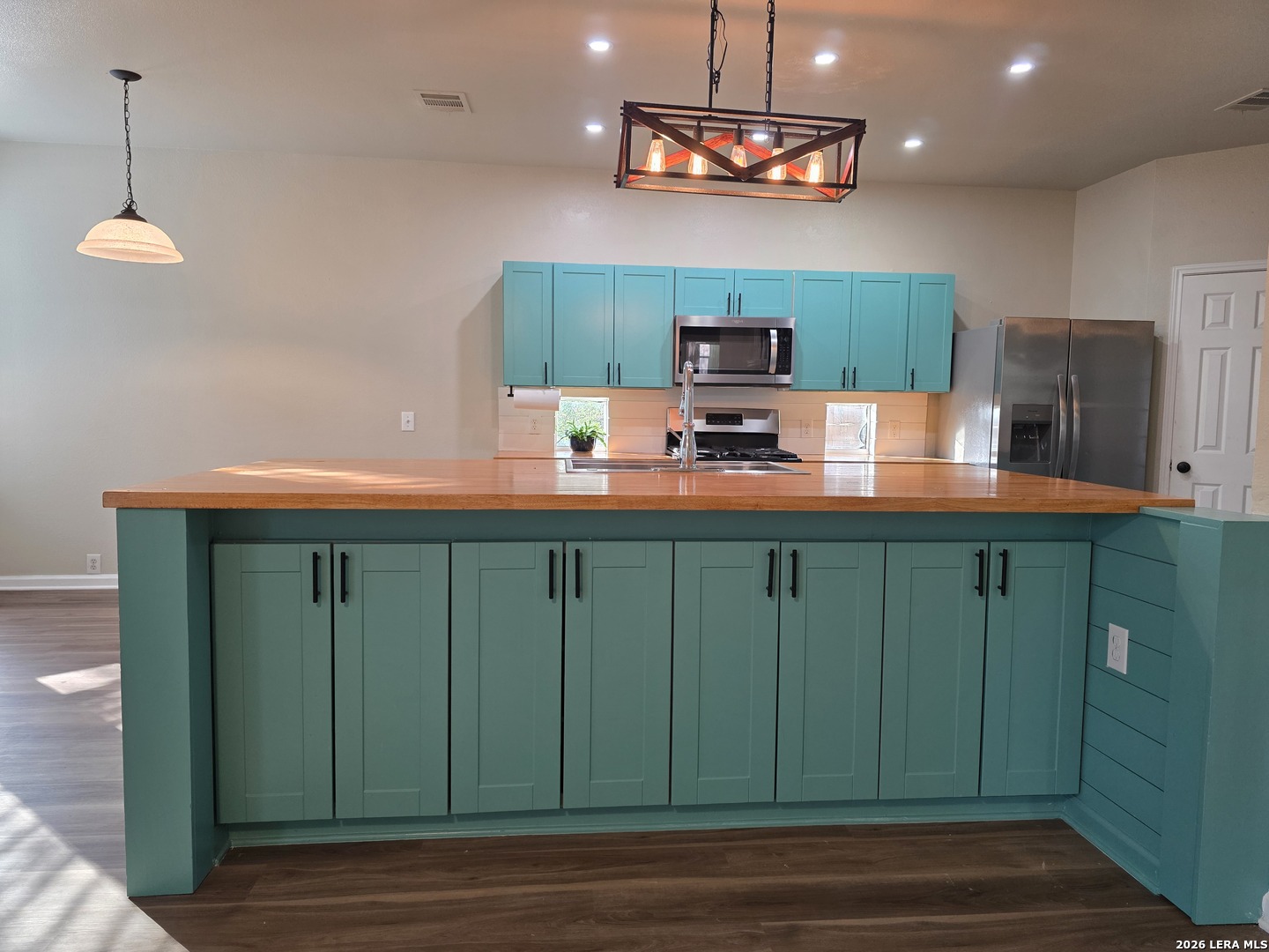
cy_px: 476
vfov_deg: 58.9
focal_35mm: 23
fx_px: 843
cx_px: 634
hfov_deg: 73.9
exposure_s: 1/120
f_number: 1.7
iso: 250
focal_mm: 6.3
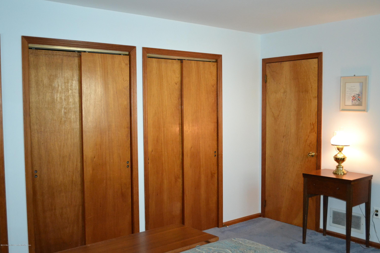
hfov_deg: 53.1
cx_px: 190
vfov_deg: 36.9
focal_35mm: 36
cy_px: 126
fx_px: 380
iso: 2500
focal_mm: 24
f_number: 4
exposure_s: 1/60
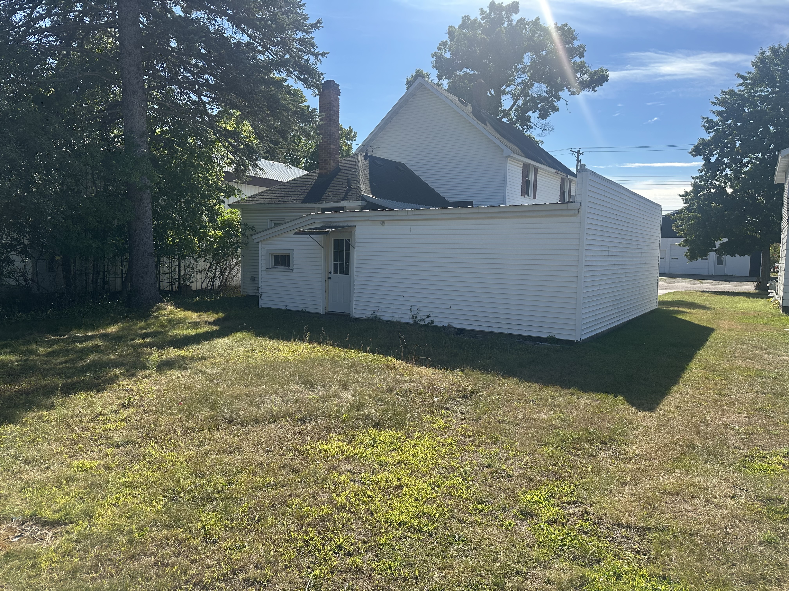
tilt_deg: -4.0
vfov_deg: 56.8
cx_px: 394
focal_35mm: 24
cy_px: 296
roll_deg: -1.2
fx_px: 547
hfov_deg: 71.6
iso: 80
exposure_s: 1/2967
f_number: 1.78
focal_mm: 6.86
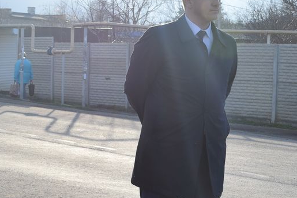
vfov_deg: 14.1
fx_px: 800
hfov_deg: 20.4
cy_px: 137
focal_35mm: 97
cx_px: 292
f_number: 8
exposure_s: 1/320
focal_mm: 26
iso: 200
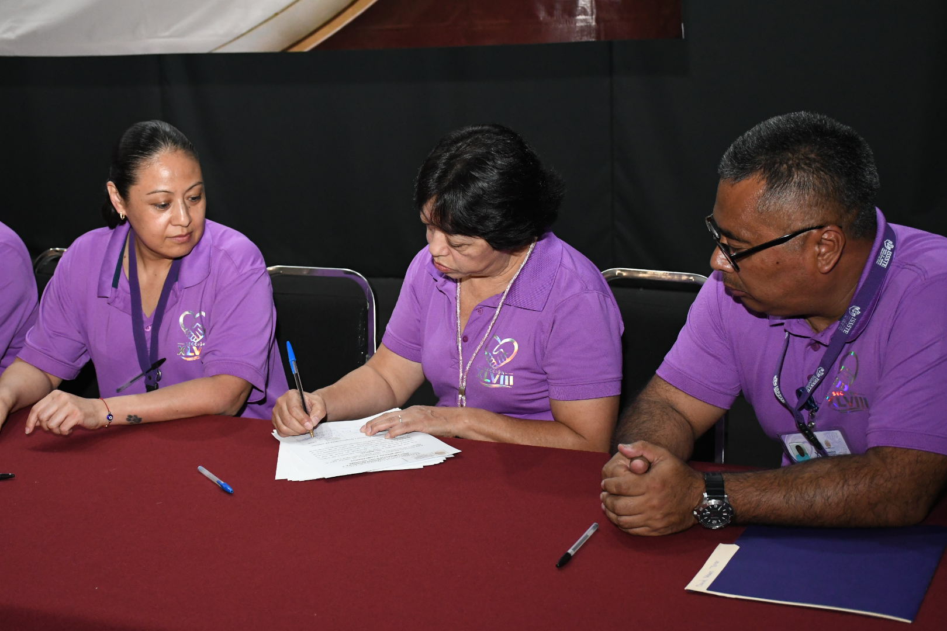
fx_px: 1368
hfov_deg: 38.2
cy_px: 316
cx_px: 474
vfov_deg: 26.0
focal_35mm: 52
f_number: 5.6
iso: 3200
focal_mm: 35
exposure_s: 1/125
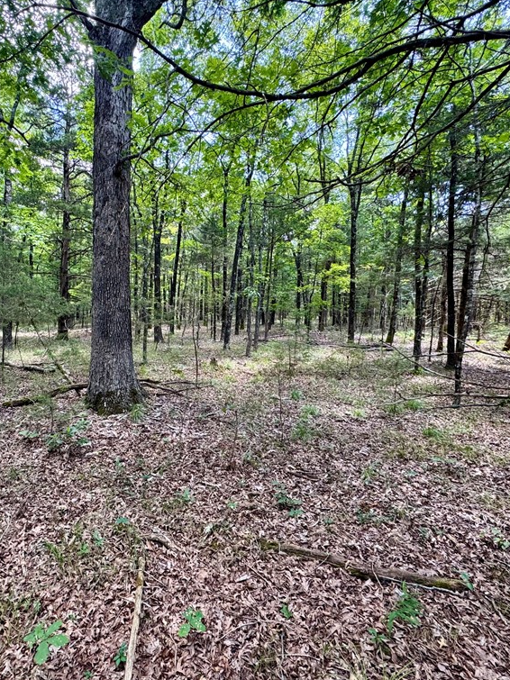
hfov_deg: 67.1
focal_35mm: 19
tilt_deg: -1.6
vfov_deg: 84.7
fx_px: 373
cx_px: 178
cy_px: 336
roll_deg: -1.1
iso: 125
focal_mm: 2.22
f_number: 2.2
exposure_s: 1/99
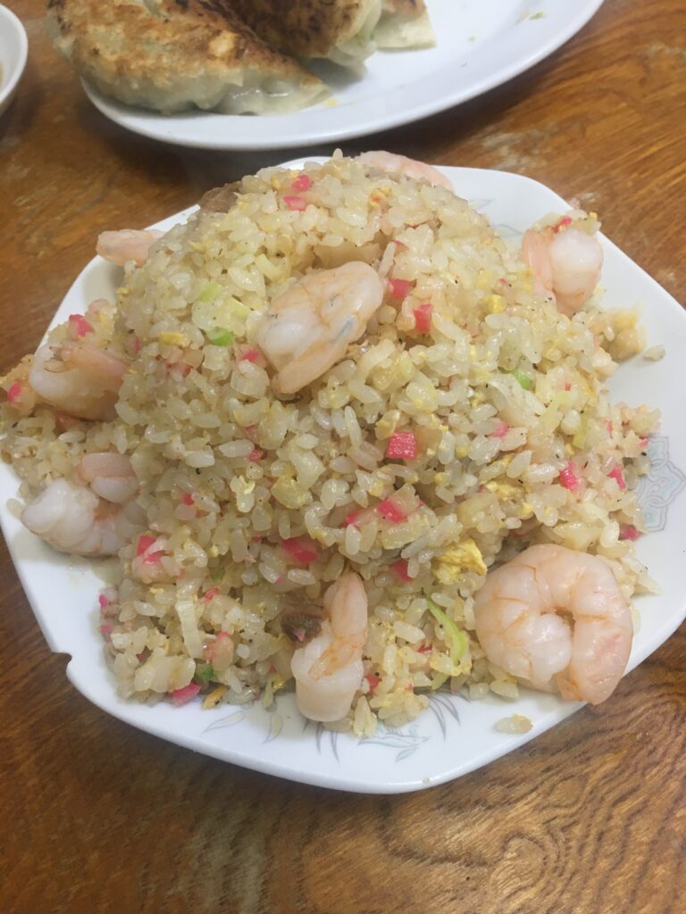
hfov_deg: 48.2
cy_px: 457
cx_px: 343
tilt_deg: -60.7
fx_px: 766
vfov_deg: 61.7
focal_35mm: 29
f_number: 2.2
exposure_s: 1/33
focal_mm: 4.15
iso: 100
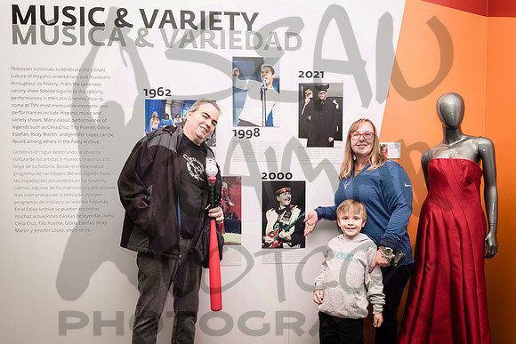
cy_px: 185
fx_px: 433
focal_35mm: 30
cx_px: 260
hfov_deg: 61.6
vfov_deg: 43.4
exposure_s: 1/250
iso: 1000
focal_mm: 27
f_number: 4.5
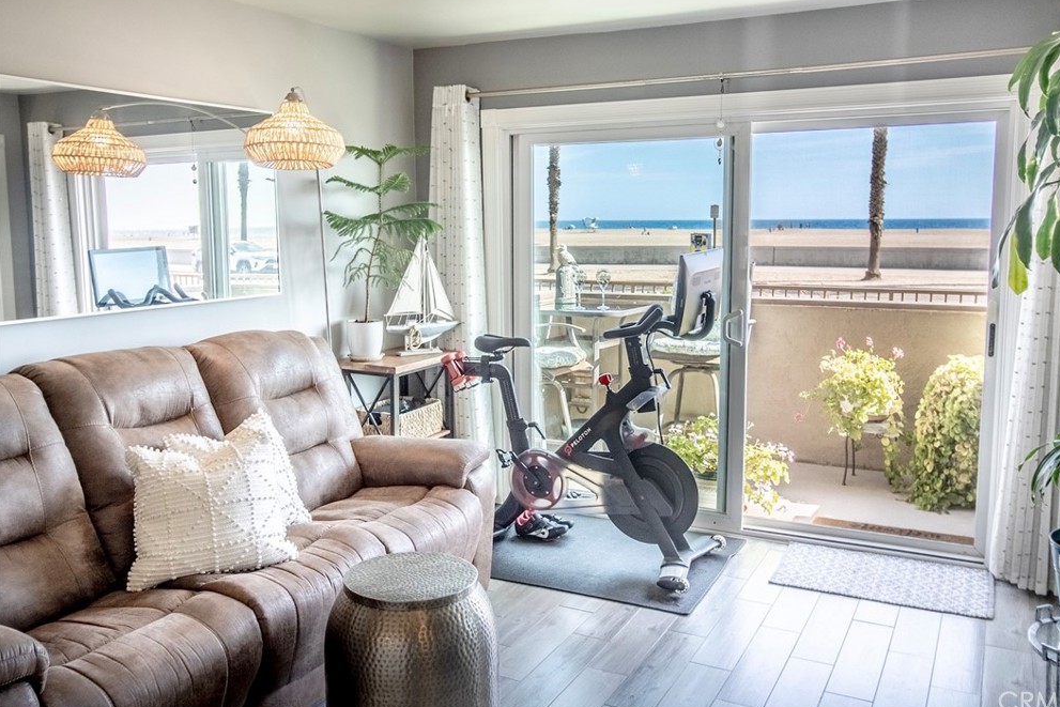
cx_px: 543
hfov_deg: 60.3
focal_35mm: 31
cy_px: 351
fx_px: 913
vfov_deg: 42.3
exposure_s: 1/3200
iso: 800
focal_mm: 20
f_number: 5.6
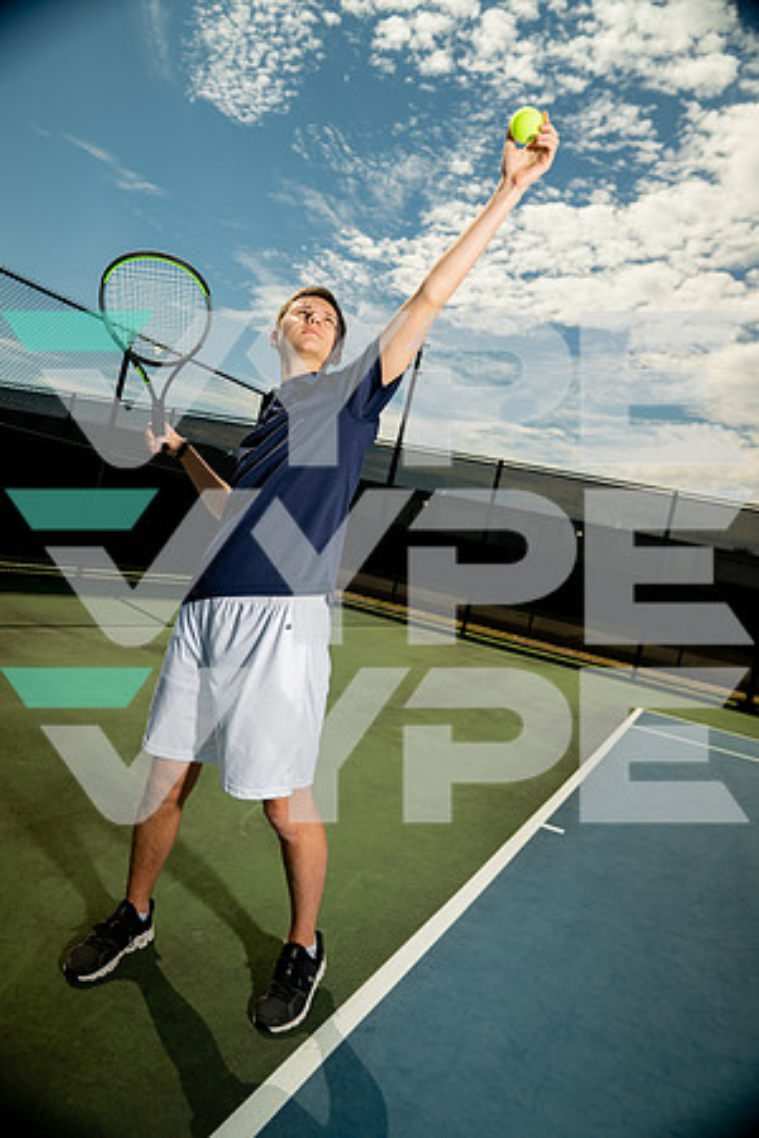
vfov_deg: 73.7
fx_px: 759
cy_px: 569
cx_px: 380
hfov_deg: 53.1
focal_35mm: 24
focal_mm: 24
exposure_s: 1/250
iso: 100
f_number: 4.5
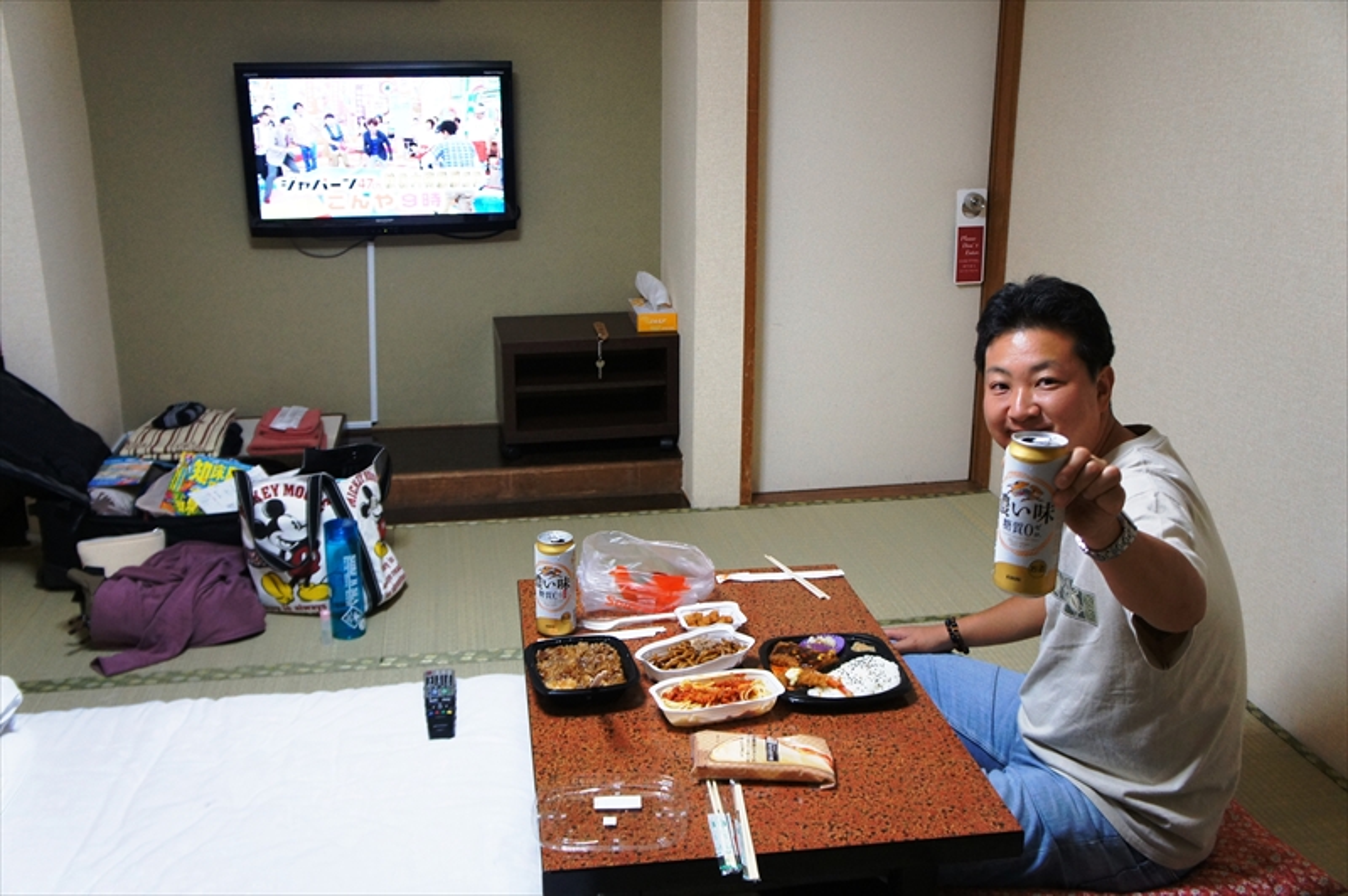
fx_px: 1235
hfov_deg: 57.3
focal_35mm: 33
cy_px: 448
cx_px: 674
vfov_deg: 39.9
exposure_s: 1/100
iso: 1600
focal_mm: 22
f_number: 4
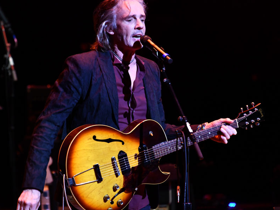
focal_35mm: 545
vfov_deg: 2.7
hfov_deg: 3.6
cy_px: 101
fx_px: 4408
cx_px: 145
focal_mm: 440
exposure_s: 1/125
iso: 4000
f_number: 5.6
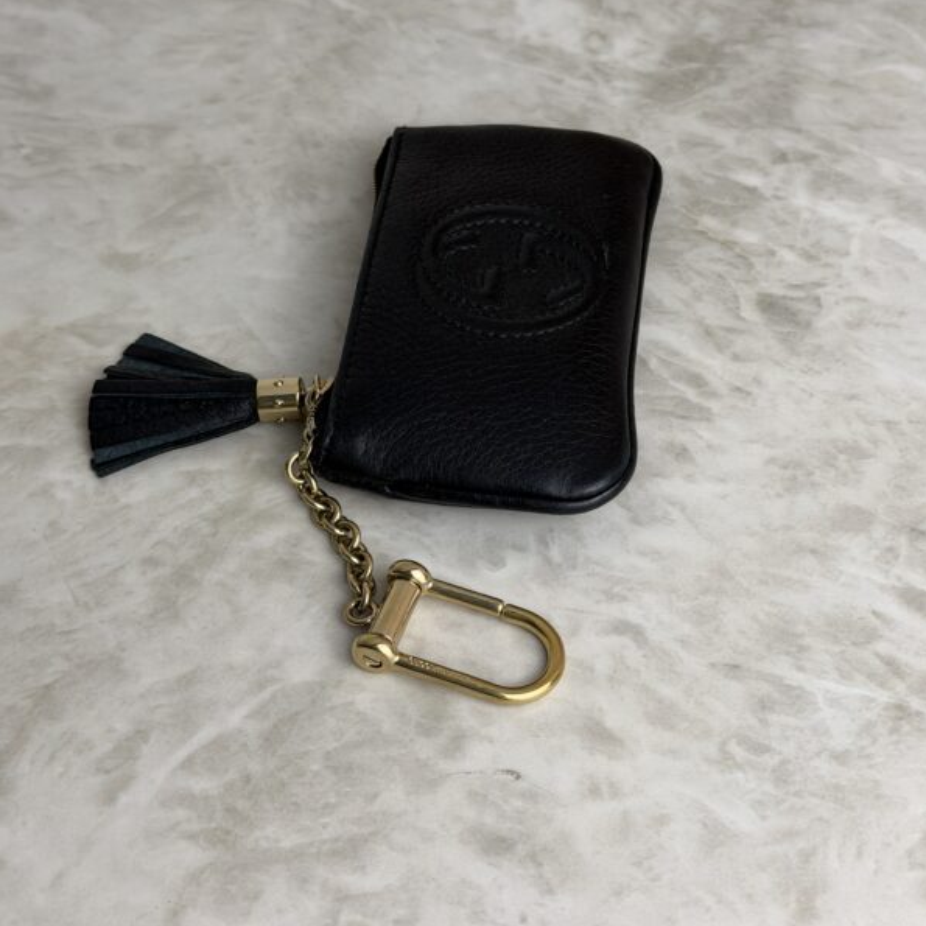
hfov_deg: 30.0
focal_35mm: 57
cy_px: 380
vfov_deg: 30.0
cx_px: 465
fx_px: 1725
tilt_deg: -46.7
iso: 64
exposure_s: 1/294
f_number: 1.78
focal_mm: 6.76
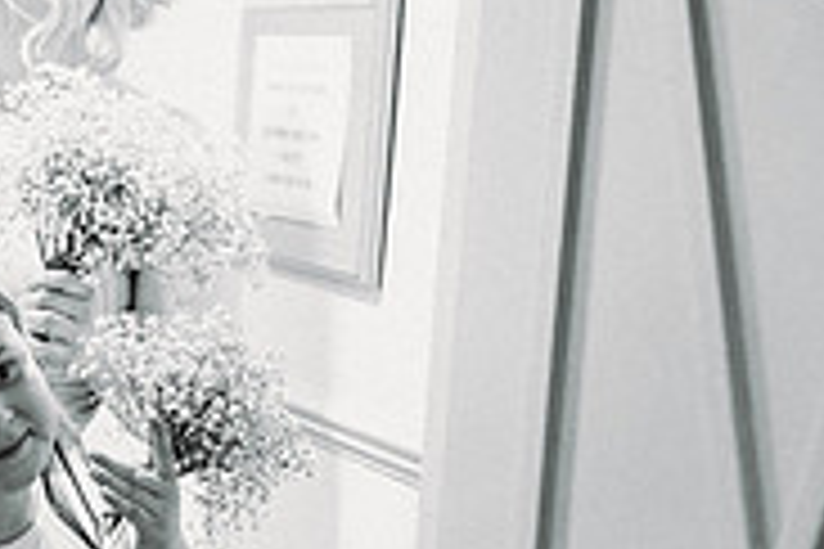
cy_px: 385
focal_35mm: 111
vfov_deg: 12.3
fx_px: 2540
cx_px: -63
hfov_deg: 17.8
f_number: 1.6
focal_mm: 35
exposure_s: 1/160
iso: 320
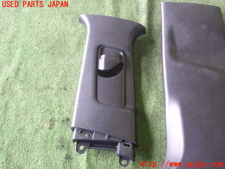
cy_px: 84
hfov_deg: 35.5
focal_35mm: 54
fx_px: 351
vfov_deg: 27.0
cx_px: 112
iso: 800
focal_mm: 9.65
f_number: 3.3
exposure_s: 1/30
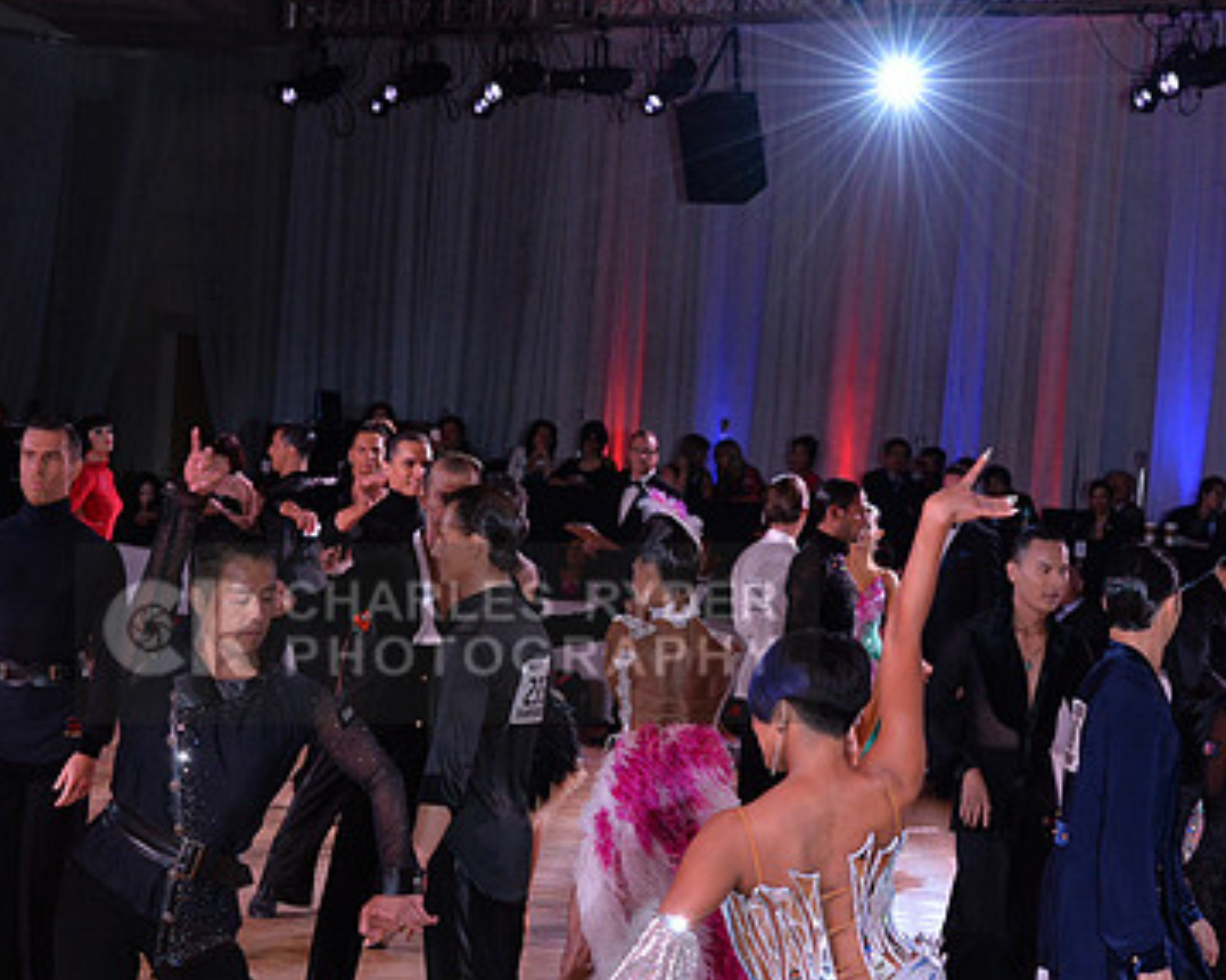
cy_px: 633
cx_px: 447
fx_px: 3845
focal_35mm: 106
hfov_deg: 18.1
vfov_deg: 14.5
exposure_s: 1/250
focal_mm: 70
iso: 2000
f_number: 6.3
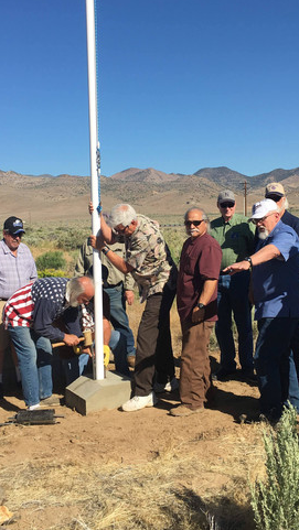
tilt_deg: -0.5
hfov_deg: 28.4
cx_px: 165
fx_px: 591
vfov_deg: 48.2
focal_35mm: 42
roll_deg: +2.1
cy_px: 224
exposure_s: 1/1832
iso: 25
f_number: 2.2
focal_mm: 4.15
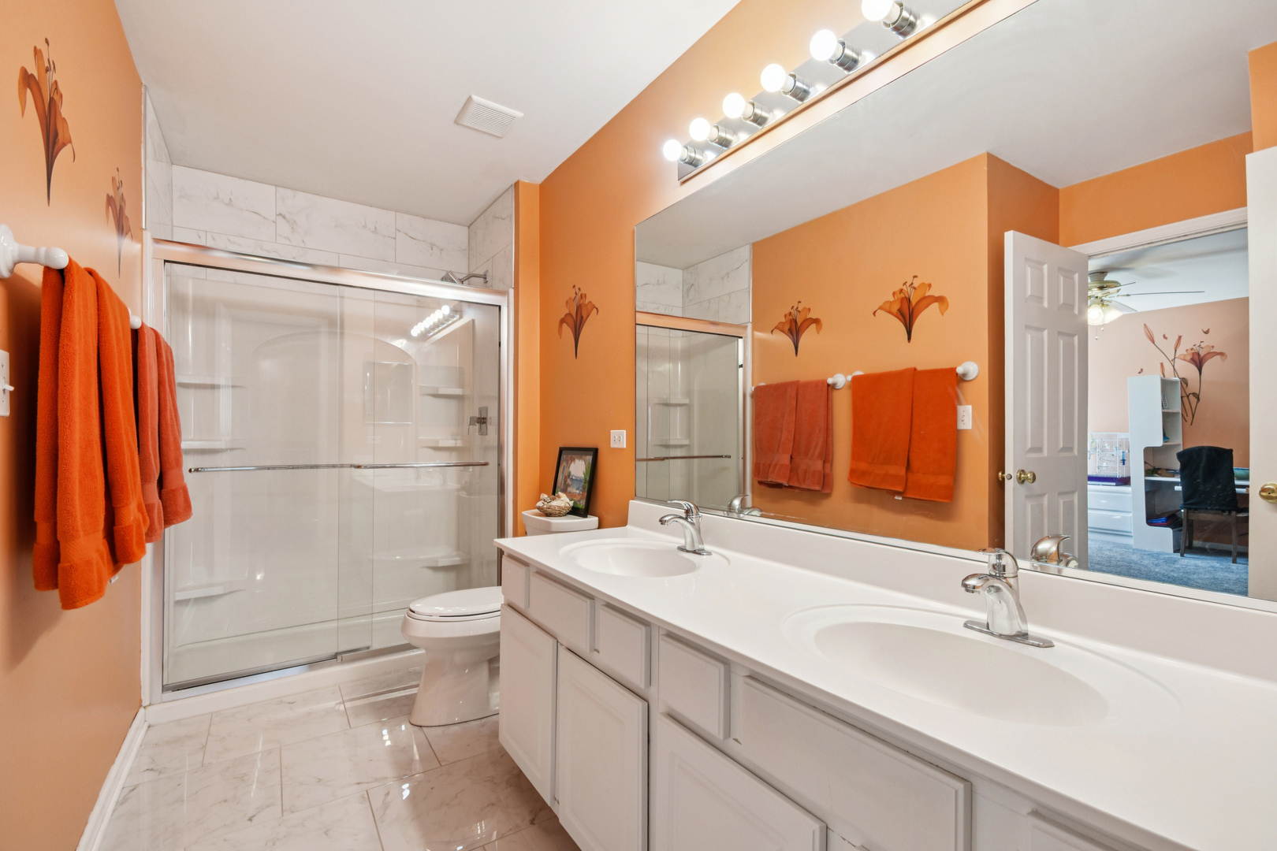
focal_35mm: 15
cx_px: 638
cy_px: 426
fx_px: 532
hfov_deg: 100.4
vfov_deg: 77.3
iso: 400
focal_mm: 10
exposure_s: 1/40
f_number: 8
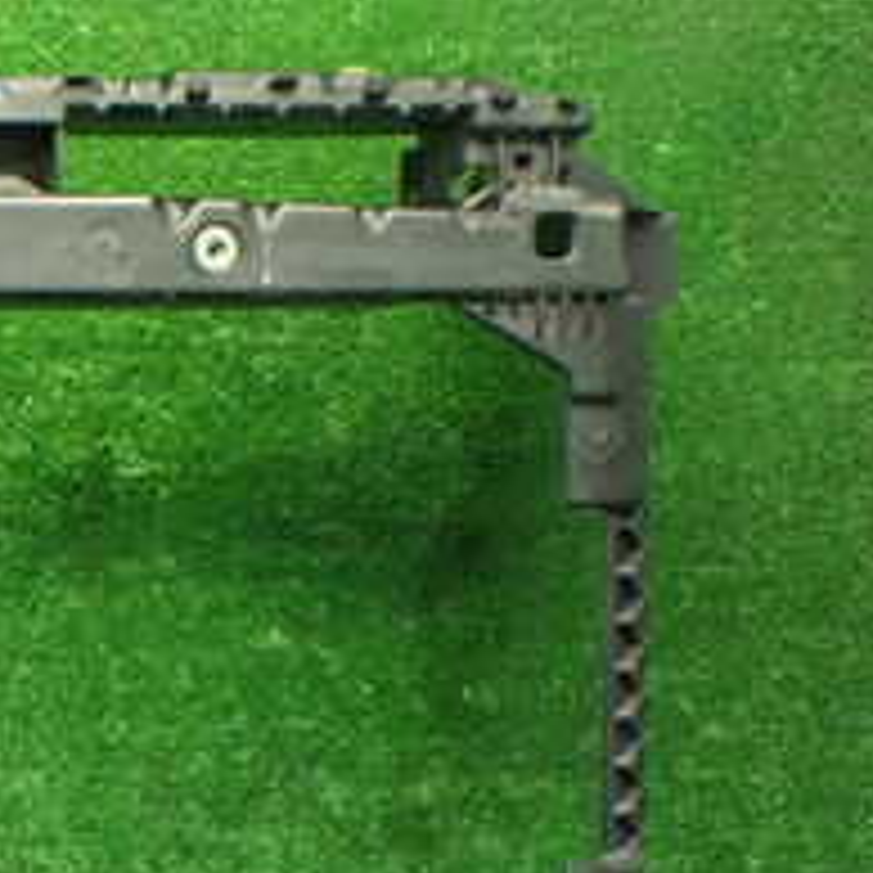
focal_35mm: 82
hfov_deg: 19.1
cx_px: -346
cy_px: 720
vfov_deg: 20.8
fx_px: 2340
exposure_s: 1/100
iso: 800
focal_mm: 5.4
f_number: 2.3
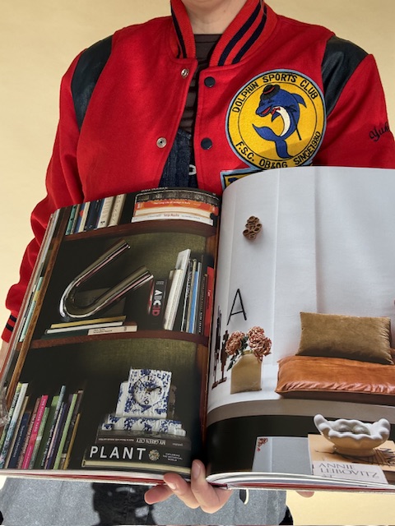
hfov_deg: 46.8
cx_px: 198
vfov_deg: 60.0
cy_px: 263
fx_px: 456
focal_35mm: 30
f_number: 1.9
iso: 25
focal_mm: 2.69
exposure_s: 1/122
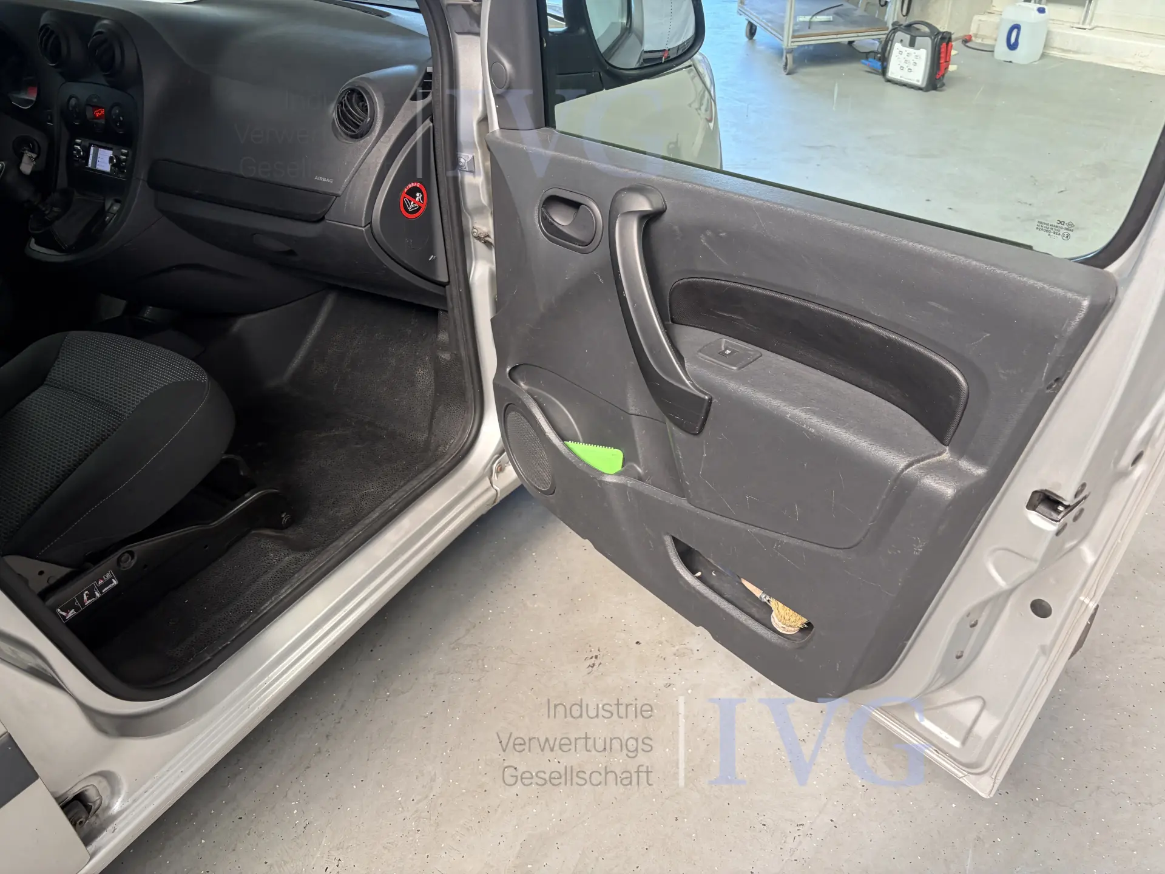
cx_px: 582
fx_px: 875
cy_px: 437
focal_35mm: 26
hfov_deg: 67.3
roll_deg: +2.6
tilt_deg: -33.2
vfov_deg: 53.1
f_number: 1.6
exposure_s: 1/122
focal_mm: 5.96
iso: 125
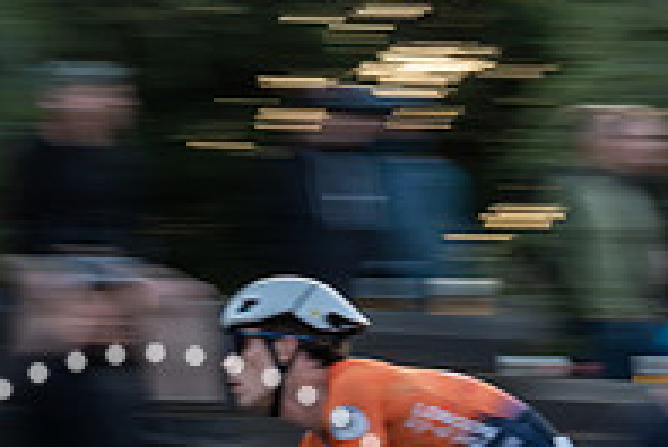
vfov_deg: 5.1
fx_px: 4962
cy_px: 722
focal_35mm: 267
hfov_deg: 7.7
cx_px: 332
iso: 1250
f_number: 9
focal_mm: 67
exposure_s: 1/80
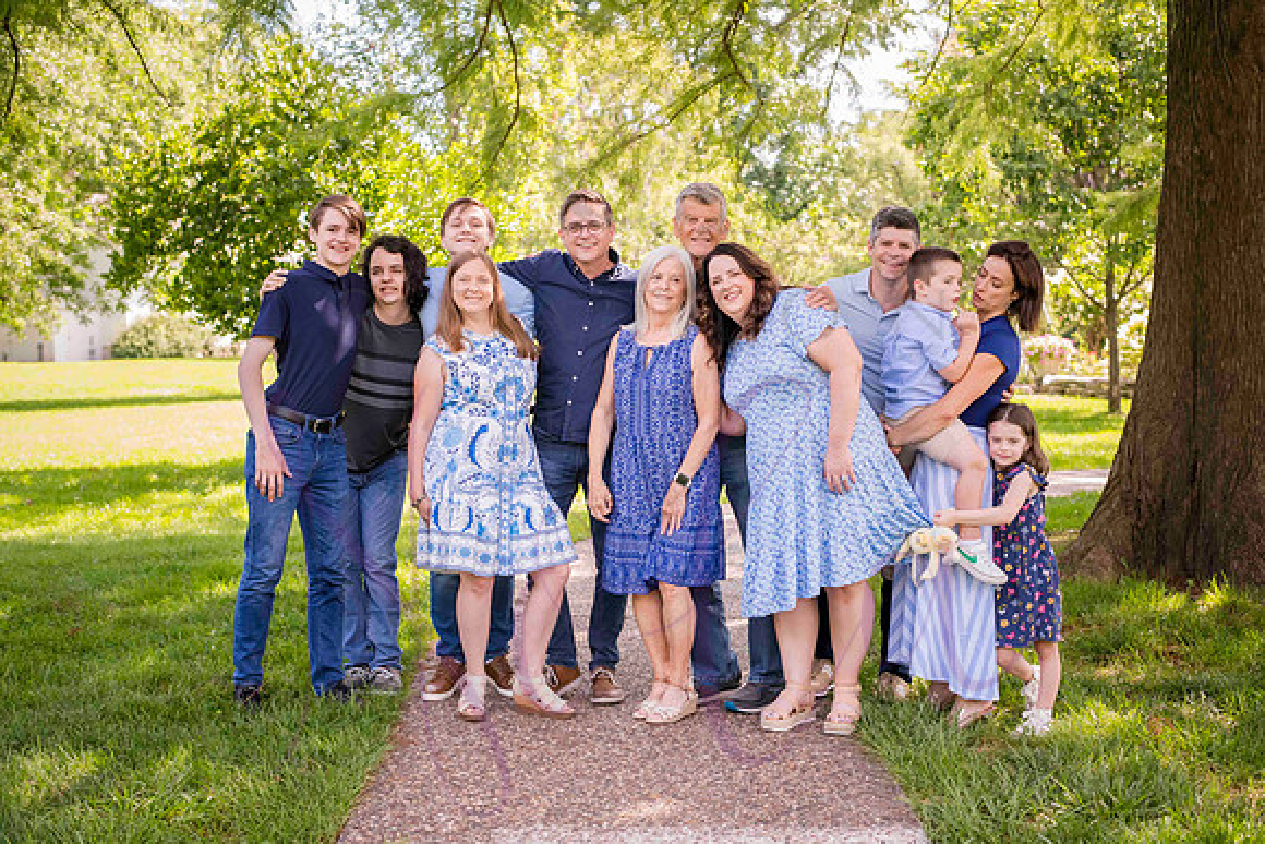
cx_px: 632
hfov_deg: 39.6
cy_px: 422
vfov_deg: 27.0
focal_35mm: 50
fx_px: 1757
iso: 400
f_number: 4
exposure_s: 1/320
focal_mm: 50
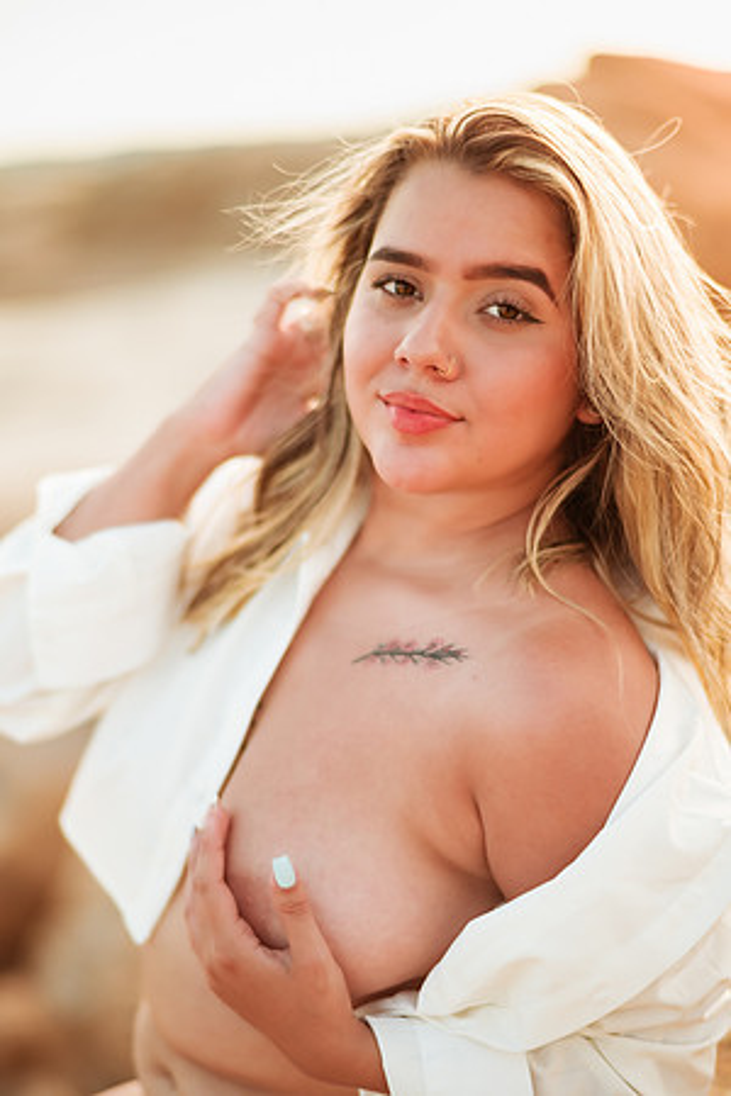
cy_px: 548
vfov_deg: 34.5
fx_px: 1766
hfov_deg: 23.4
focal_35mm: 58
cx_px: 366
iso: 80
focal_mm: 58
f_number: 1.4
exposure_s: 1/1600
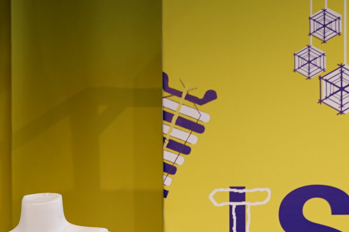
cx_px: 244
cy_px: 294
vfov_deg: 12.3
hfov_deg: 18.9
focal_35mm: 108
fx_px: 1047
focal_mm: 42.4
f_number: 2.8
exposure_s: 1/125
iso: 500
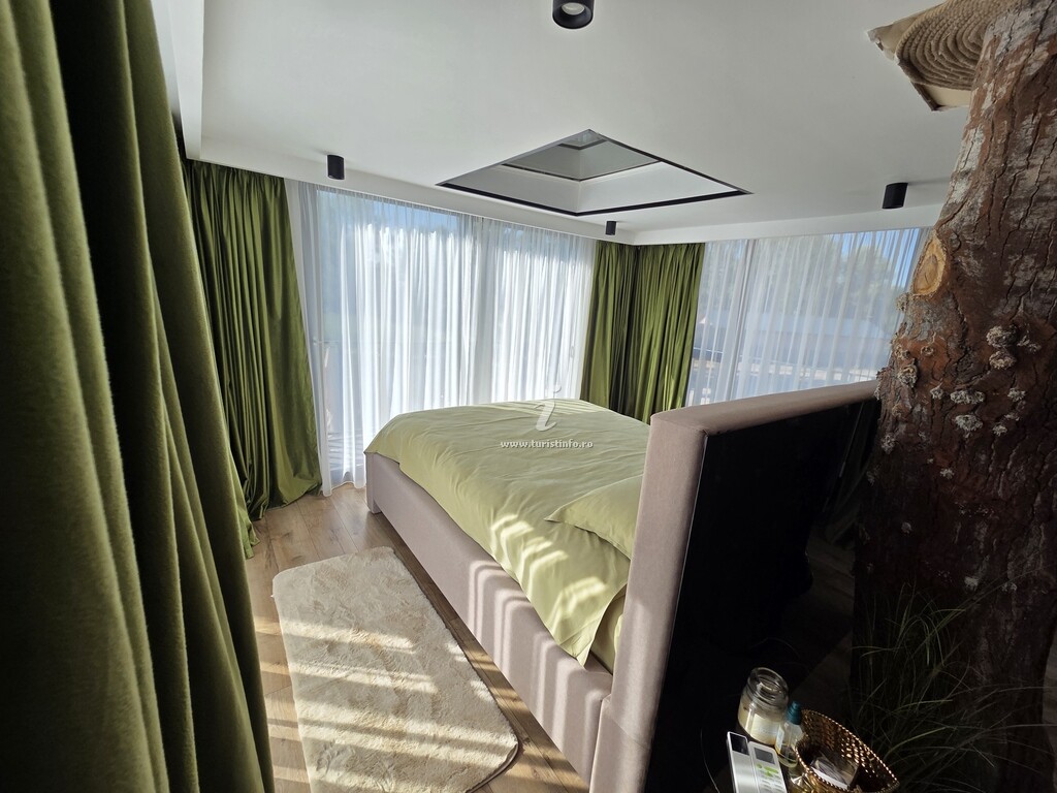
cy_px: 396
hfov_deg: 106.2
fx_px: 397
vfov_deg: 89.9
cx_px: 528
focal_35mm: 13
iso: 50
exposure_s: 1/622
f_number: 2.2
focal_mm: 2.2
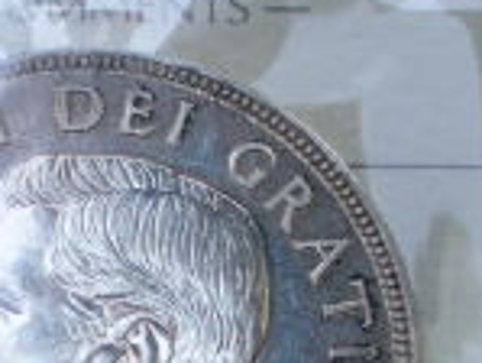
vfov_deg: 9.9
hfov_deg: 13.2
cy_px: 344
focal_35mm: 149
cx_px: 91
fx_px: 2076
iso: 80
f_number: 2.8
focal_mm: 6.1
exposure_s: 1/125
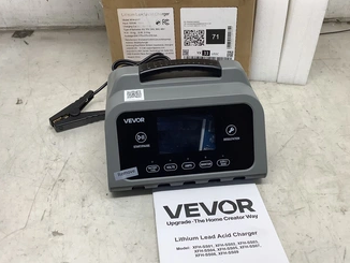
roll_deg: +0.4
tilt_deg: -35.0
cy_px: 132
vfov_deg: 37.8
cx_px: 183
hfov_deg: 48.9
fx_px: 384
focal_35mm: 38
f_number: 2.4
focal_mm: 3.3
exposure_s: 1/120
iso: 80
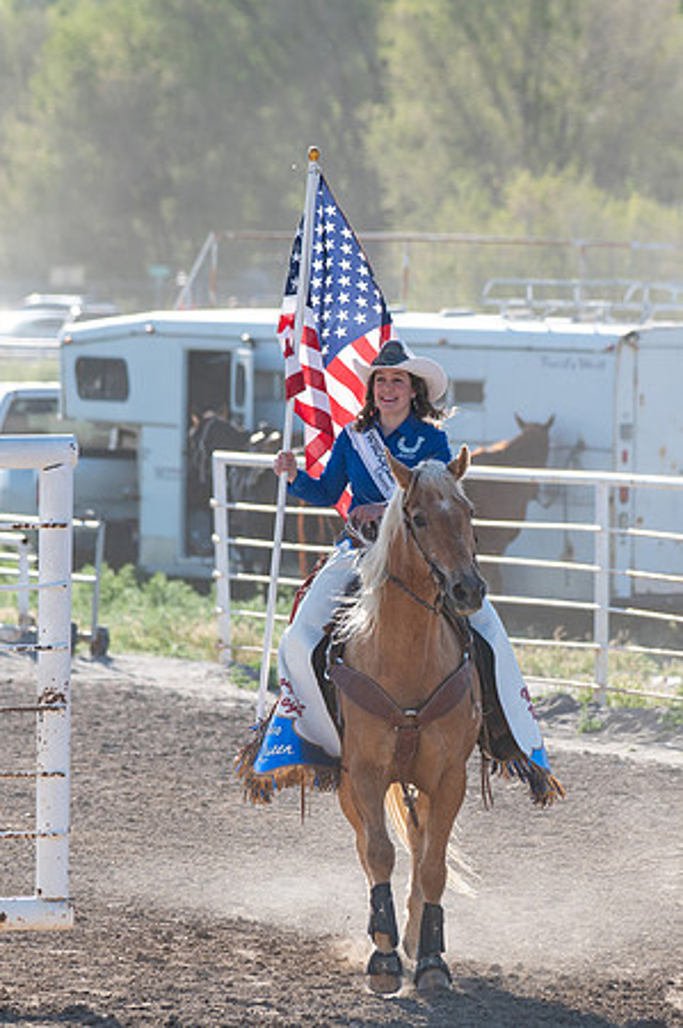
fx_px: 8621
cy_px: 516
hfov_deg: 4.5
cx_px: 373
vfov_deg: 6.8
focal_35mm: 302
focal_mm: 200
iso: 400
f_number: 5.6
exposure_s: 1/1000
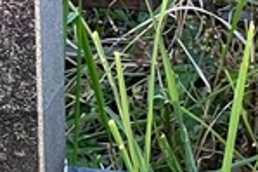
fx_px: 3078
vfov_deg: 3.2
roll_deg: +2.2
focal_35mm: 430
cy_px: -184
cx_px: -206
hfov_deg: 4.7
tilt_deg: -25.3
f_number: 2.8
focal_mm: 9
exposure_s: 1/99
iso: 64
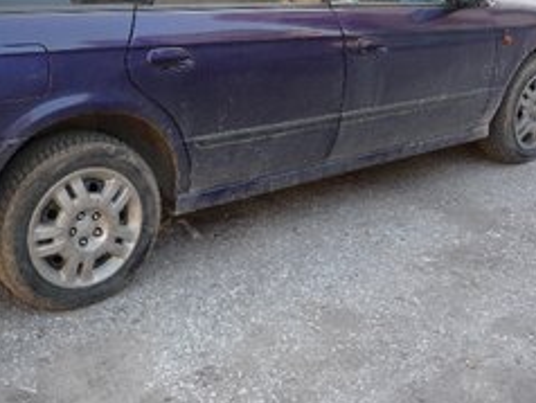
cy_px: 131
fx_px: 728
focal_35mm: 47
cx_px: 196
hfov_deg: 40.1
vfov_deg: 30.7
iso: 100
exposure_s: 1/80
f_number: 3.3
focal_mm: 4.7
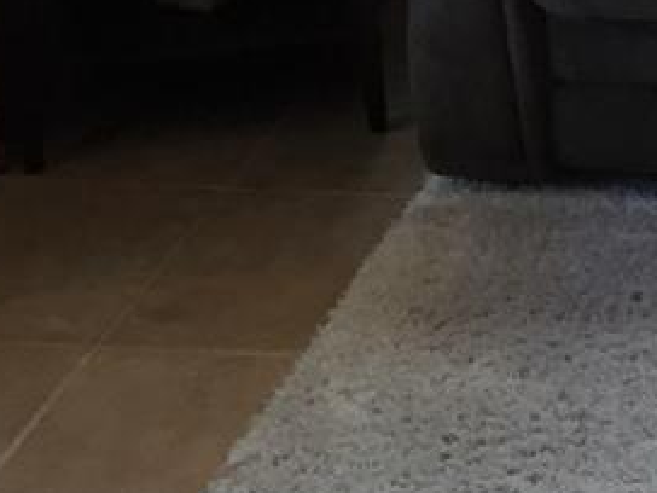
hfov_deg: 11.6
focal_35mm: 160
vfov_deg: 8.6
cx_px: 1121
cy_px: -590
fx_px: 3037
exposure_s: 1/30
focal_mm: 4.15
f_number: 2.2
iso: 100
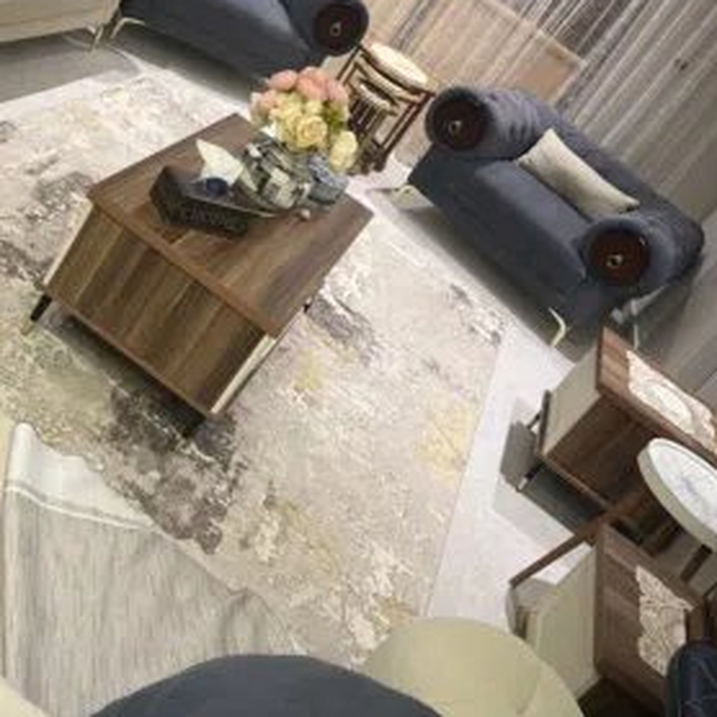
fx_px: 1031
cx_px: 268
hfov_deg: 38.1
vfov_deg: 37.7
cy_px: 210
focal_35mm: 44
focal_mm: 5.7
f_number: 1.5
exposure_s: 1/50
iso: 100
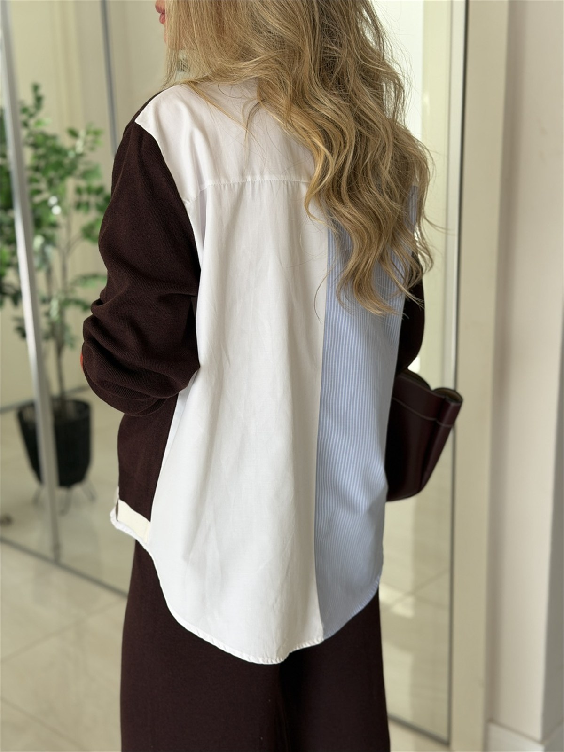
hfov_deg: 30.3
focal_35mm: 48
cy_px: 376
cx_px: 282
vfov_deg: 39.7
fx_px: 1043
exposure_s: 1/121
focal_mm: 6.76
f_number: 1.78
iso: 50
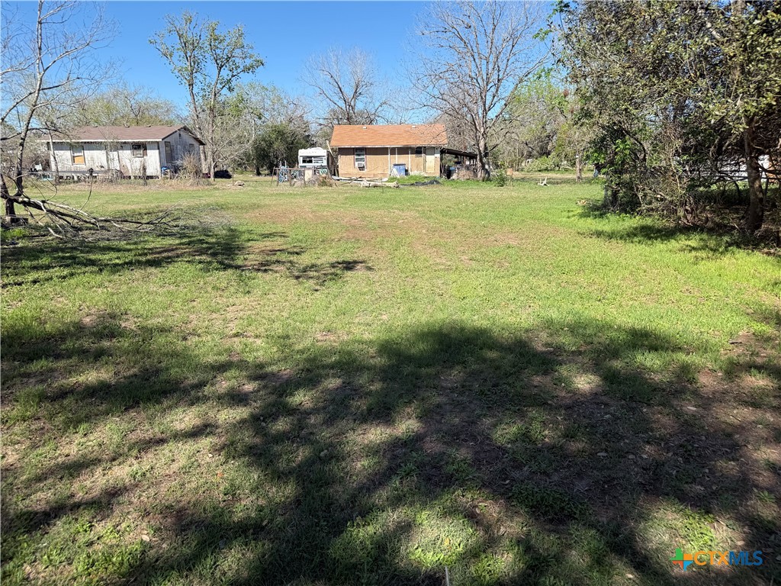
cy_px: 293
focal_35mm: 24
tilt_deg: -11.1
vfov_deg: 56.8
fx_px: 541
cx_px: 390
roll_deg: +0.6
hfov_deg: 71.6
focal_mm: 6.76
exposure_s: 1/3021
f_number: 1.78
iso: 80
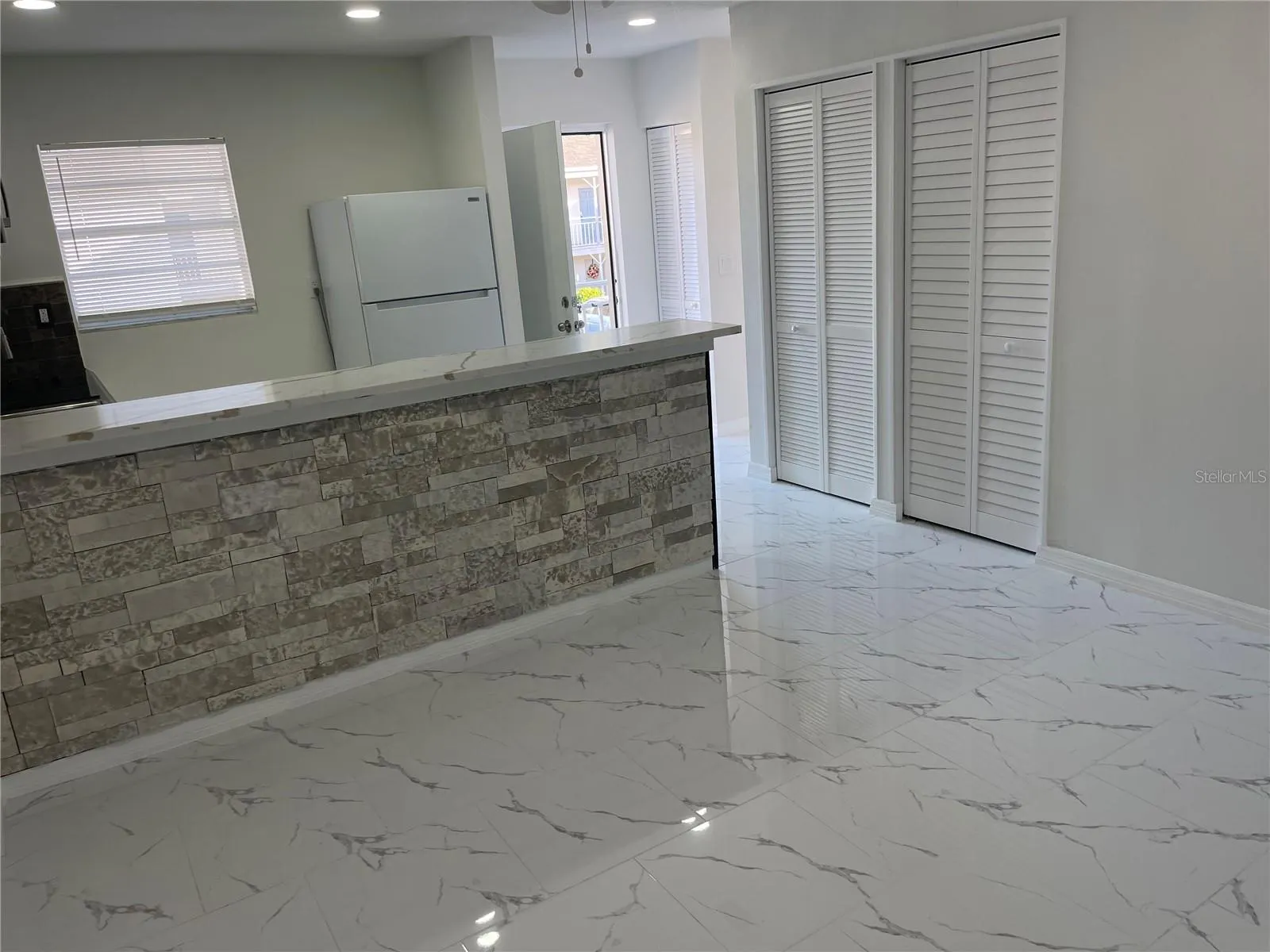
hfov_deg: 69.4
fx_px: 917
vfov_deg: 54.9
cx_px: 635
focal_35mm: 25
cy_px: 476
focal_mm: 5.1
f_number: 1.6
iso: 64
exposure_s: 1/120
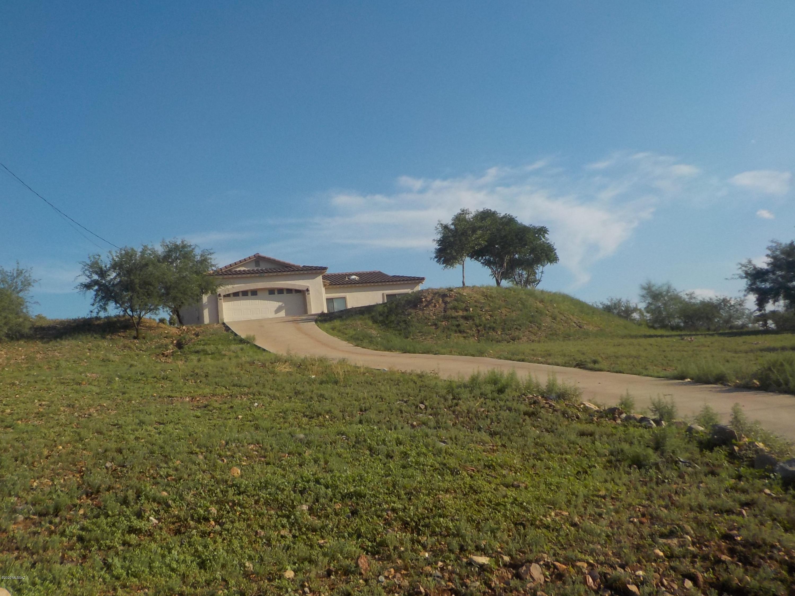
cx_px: 398
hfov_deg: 60.0
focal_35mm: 30
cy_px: 298
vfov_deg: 46.8
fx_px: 689
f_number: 3.3
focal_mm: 4.1
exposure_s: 1/1250
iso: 125
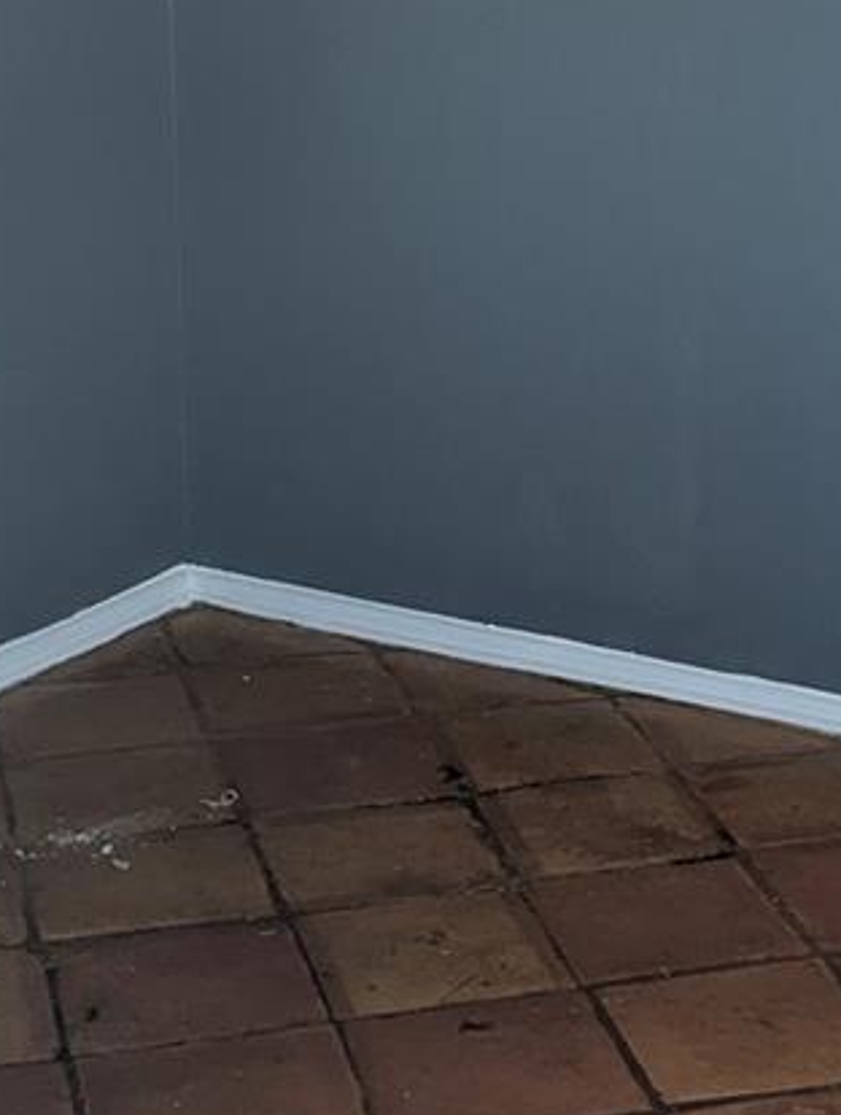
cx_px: 659
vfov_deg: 21.9
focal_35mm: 89
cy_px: 417
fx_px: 2874
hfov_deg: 16.5
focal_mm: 6.81
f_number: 1.85
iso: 133
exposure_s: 1/23.8
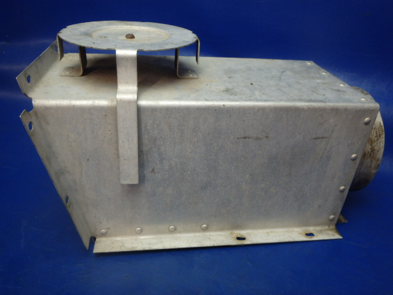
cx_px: 196
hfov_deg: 63.4
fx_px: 318
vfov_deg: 49.7
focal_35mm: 28
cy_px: 148
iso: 250
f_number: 3.9
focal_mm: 5
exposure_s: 1/30
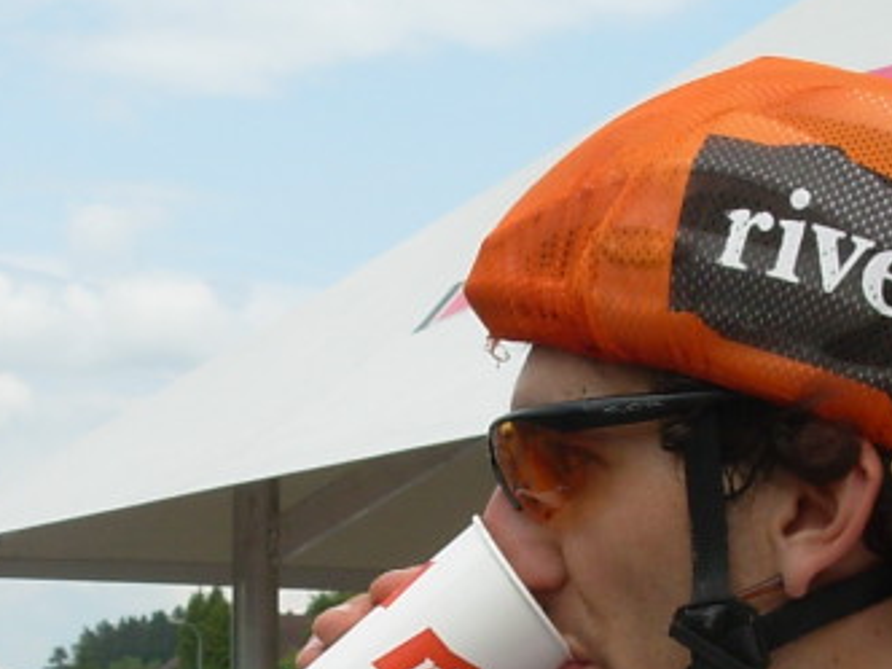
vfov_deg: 10.6
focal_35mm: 139
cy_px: 551
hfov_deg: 14.2
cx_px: 626
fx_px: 3582
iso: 50
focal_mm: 7.5
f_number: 5.3
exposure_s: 1/406
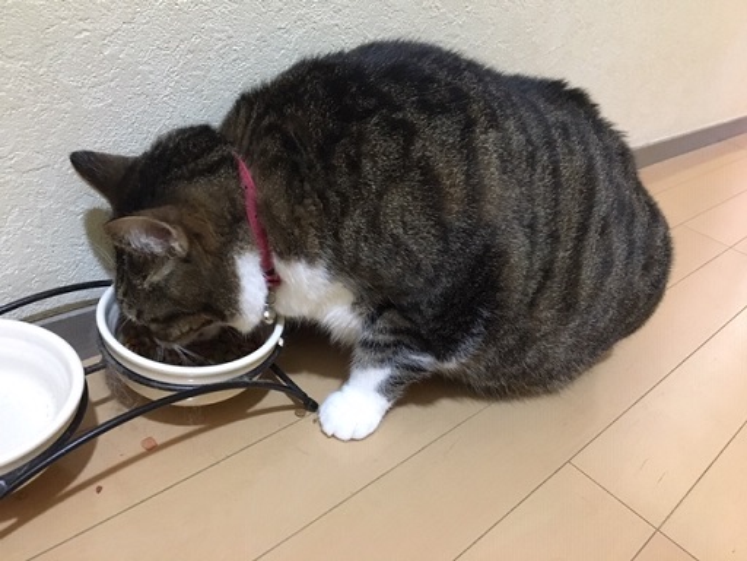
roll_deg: -12.7
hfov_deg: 61.7
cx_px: 374
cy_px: 280
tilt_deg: -31.5
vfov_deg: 48.2
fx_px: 626
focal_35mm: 29
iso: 500
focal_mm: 4.15
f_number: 2.2
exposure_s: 1/15
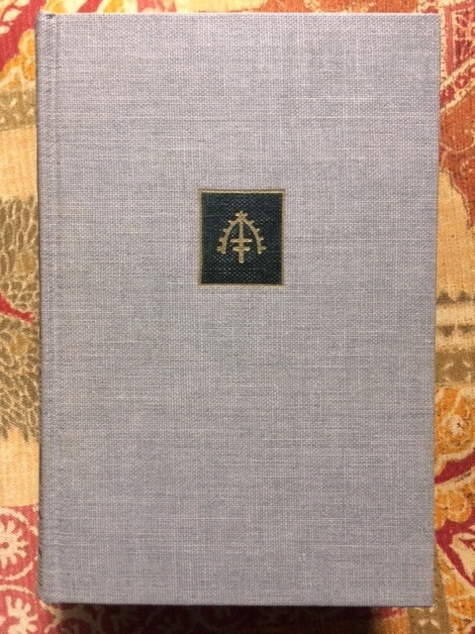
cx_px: 238
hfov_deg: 48.2
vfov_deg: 61.7
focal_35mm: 29
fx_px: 531
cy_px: 317
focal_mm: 4.15
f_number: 2.2
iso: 250
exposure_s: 1/30
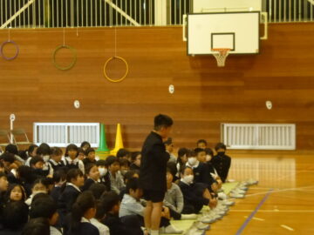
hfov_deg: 21.5
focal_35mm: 91
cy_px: 118
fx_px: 825
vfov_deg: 16.2
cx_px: 157
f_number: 5.8
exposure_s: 1/40
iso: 1600
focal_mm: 16.2
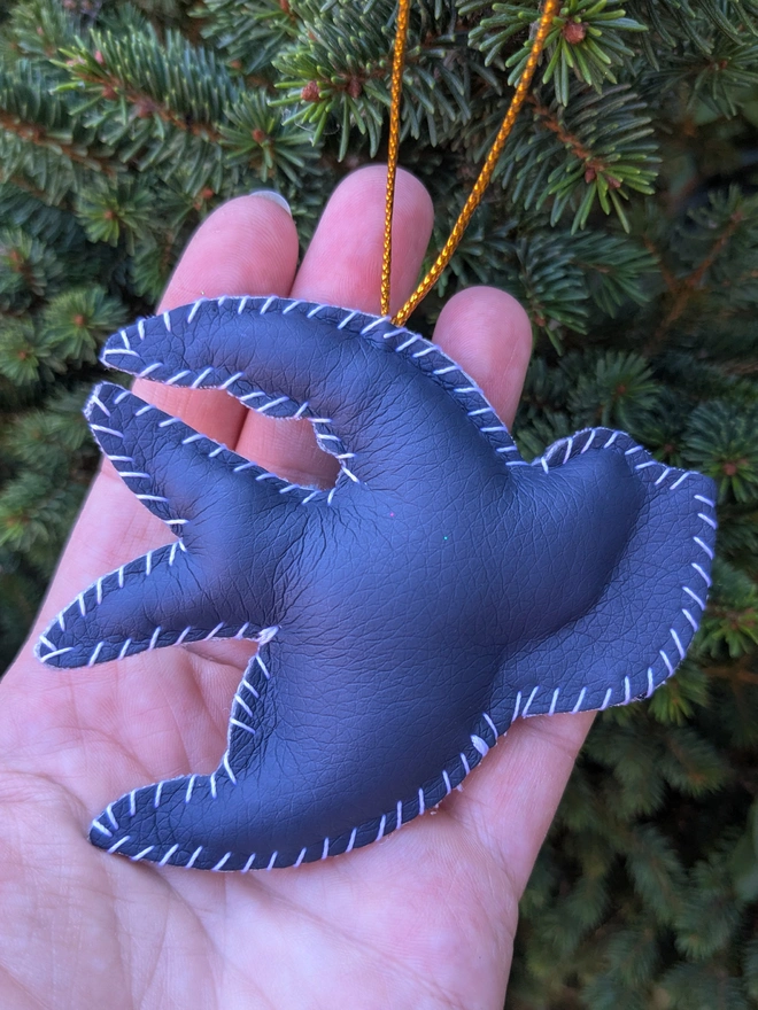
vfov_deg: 65.3
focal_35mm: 27
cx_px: 379
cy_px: 505
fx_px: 788
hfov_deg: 51.4
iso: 93
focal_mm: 4.38
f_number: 1.73
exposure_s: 1/192
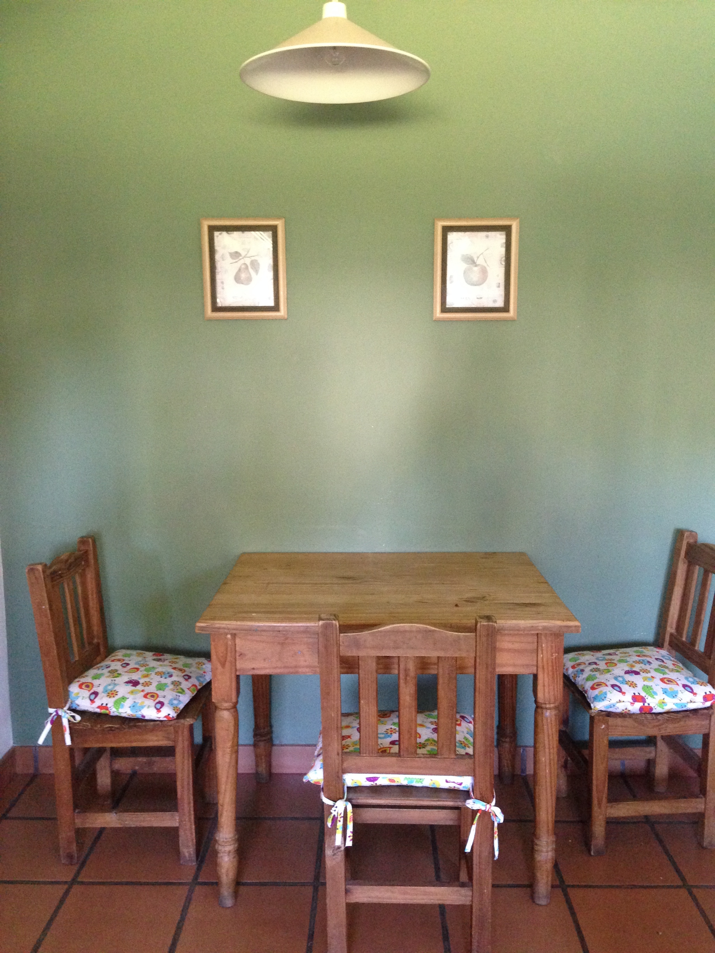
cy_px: 476
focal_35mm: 33
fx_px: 909
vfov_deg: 55.4
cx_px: 358
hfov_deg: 42.9
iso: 400
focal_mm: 4.12
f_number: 2.4
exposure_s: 1/15
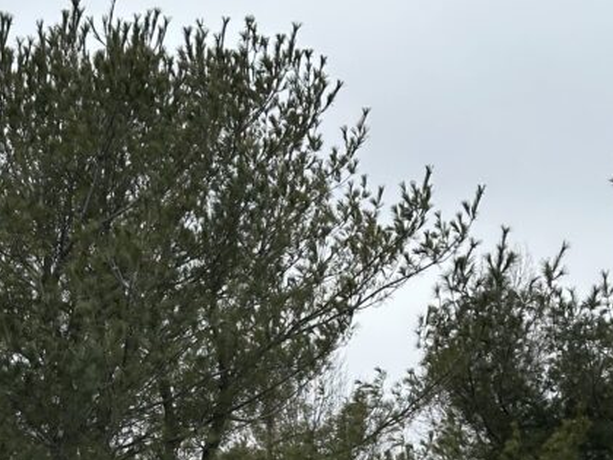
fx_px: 2072
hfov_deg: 16.8
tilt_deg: +0.5
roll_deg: +2.0
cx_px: 185
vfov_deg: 12.1
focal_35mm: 117
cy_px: 699
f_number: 1.78
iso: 64
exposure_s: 1/1953
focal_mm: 6.86
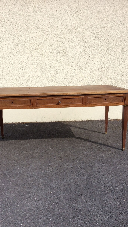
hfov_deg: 32.0
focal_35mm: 37
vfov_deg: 54.0
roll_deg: -0.3
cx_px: 56
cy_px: 119
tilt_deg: -14.6
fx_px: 223
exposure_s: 1/1021
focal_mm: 3.3
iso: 32
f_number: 2.4
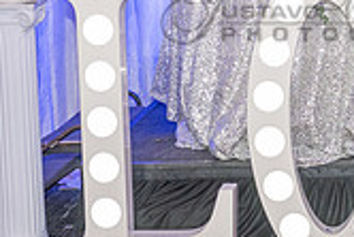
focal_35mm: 140
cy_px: 5
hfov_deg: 14.5
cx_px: 328
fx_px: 1378
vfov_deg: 9.8
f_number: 4
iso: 1600
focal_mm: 40
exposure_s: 1/200
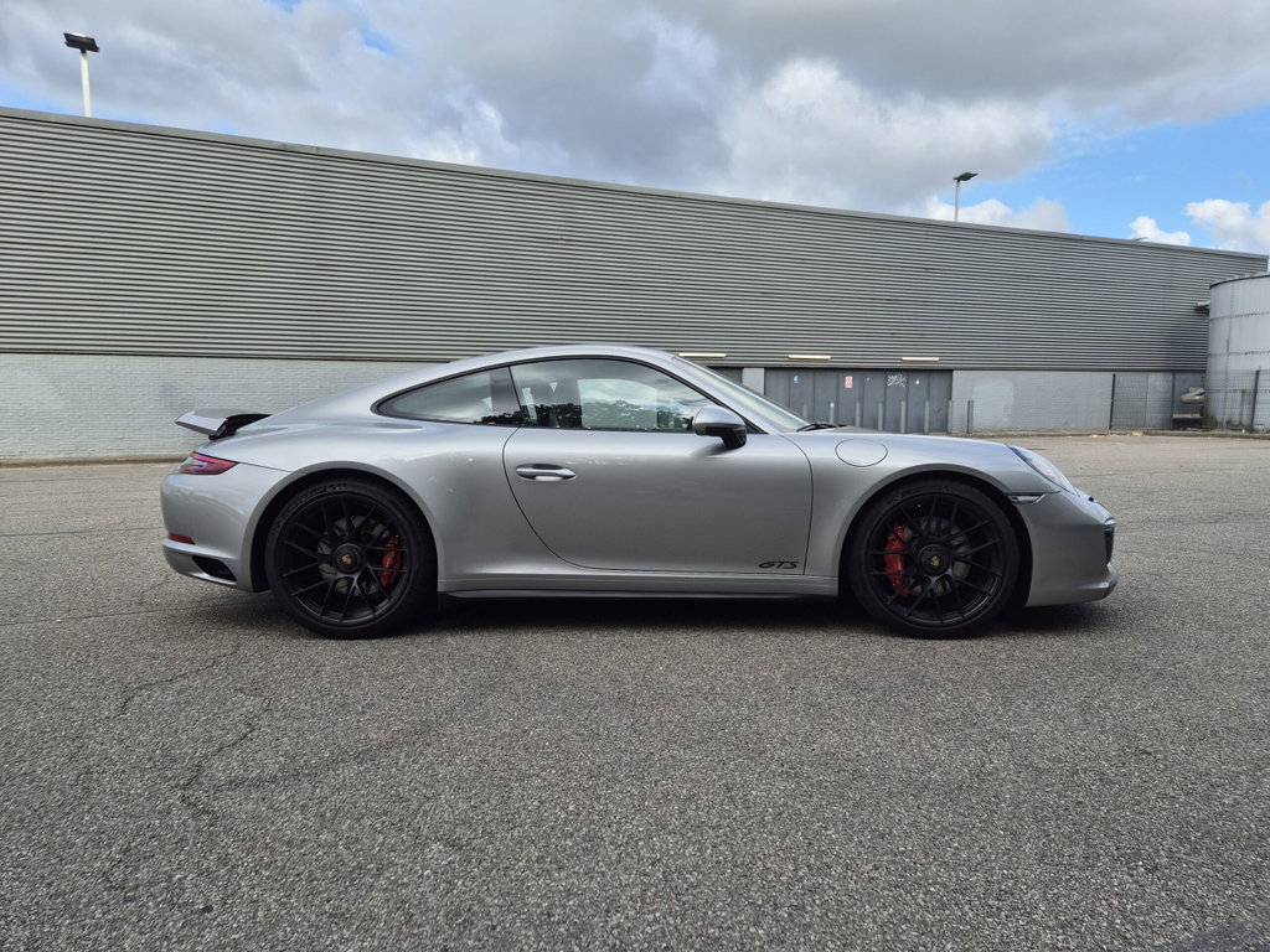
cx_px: 635
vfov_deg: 58.9
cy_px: 476
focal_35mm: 23
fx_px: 844
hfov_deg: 73.9
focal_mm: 5.4
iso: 25
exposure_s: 1/766
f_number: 1.8
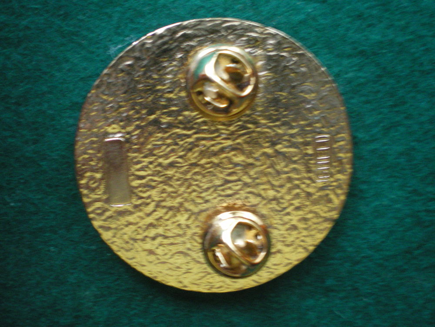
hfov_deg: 49.0
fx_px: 478
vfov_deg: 37.7
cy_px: 164
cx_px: 218
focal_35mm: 38
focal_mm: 6.3
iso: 400
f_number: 3.1
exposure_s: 1/8
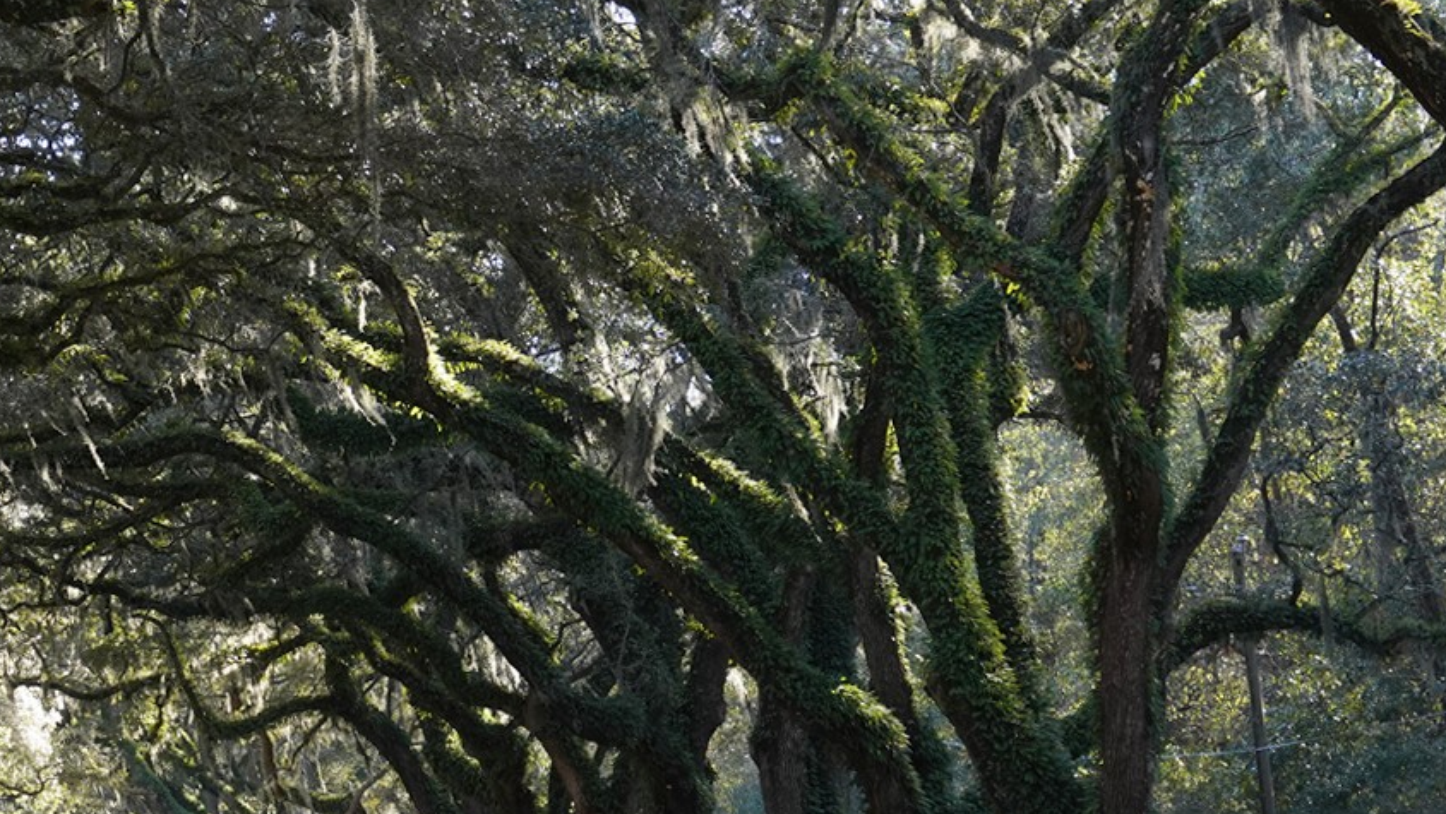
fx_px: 5714
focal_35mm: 149
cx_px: 105
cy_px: 360
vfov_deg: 8.1
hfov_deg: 14.3
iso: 800
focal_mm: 60
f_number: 9
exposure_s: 1/100
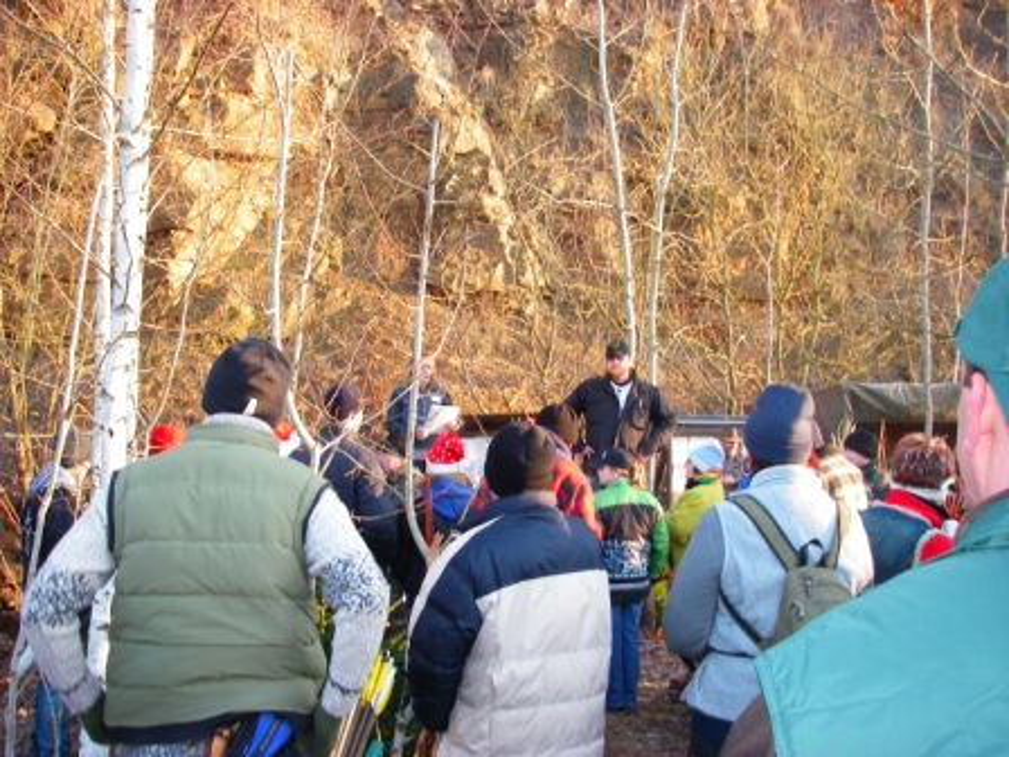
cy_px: 378
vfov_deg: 37.7
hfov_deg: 49.0
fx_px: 1108
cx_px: 504
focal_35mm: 38
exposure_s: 1/50
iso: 100
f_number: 3.3
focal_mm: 6.3
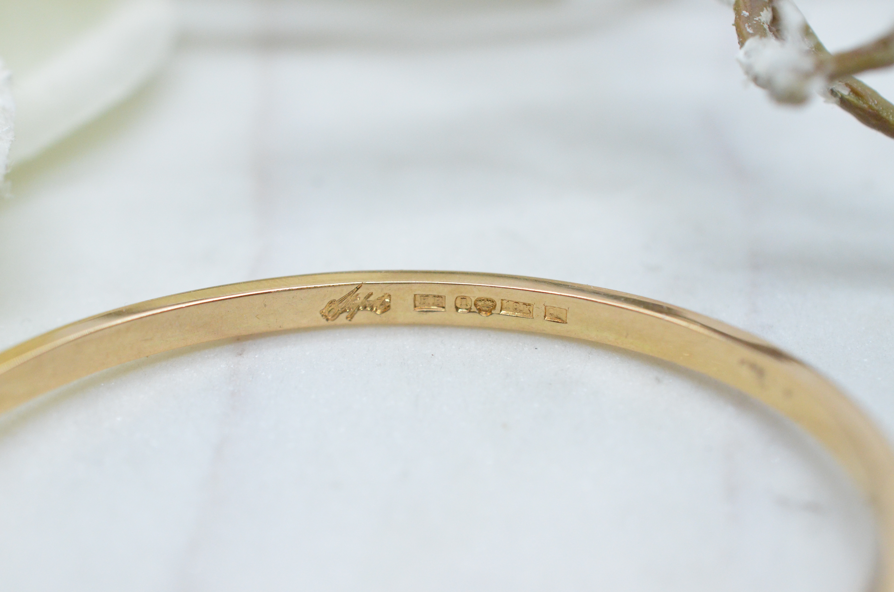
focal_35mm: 60
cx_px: 447
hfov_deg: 33.5
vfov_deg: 22.5
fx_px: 1487
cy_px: 296
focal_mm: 40
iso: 3200
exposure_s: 1/1250
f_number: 5
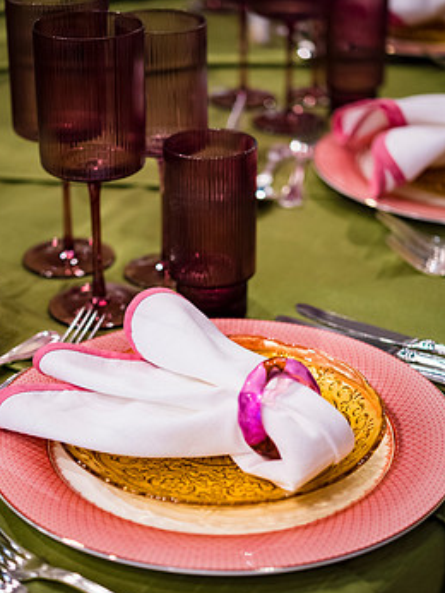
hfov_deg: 19.7
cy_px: 343
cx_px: 190
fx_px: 1284
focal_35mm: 75
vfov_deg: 25.9
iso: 640
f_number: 3.2
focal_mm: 60
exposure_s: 1/160
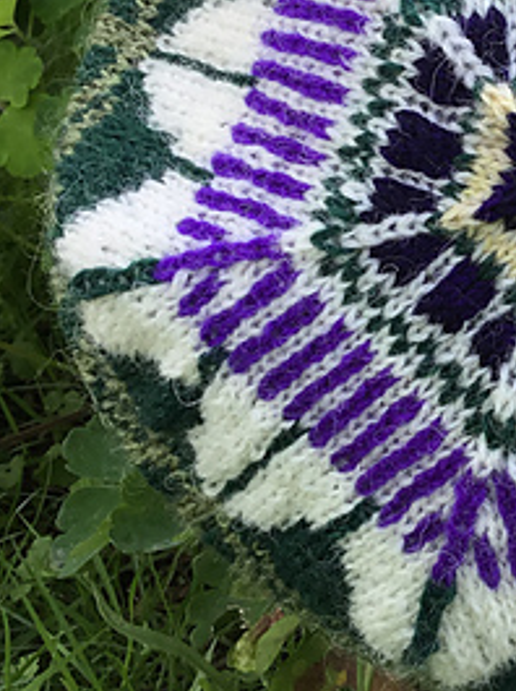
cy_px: 274
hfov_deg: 18.7
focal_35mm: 75
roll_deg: +4.7
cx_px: 597
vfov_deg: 26.0
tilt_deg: -29.4
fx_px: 1494
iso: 32
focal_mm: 3.3
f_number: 2.4
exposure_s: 1/100
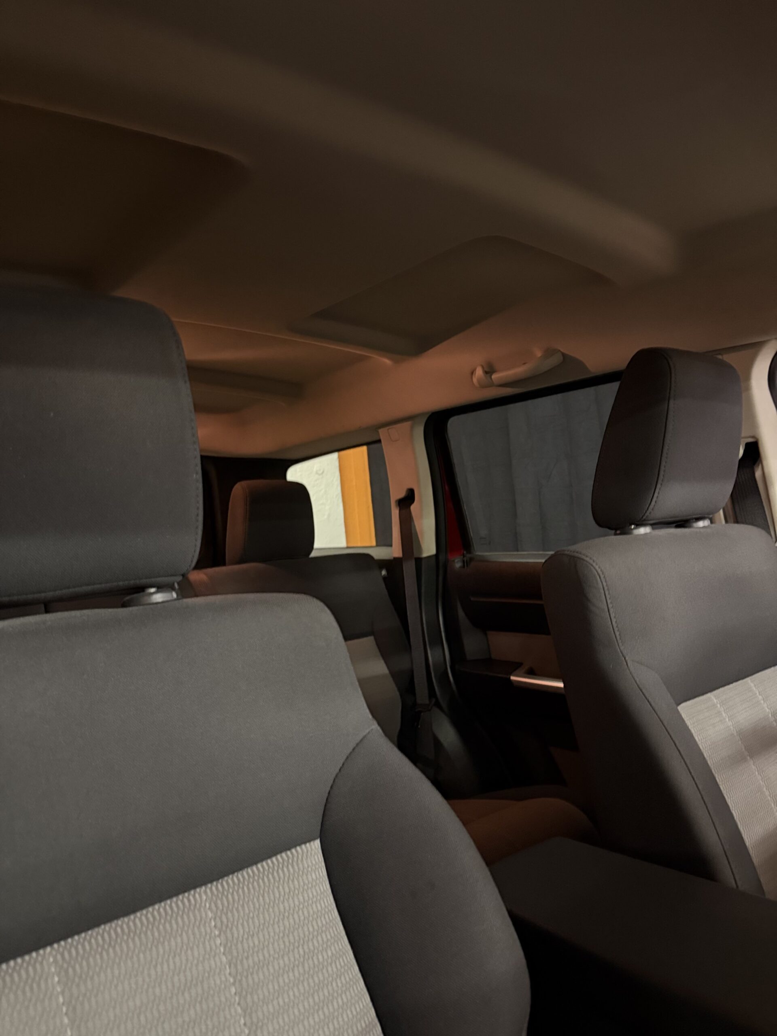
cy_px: 518
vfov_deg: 71.6
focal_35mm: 24
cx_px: 388
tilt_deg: +2.5
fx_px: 718
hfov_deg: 56.8
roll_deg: +3.9
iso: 1600
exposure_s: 1/20
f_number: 1.78
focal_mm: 6.76
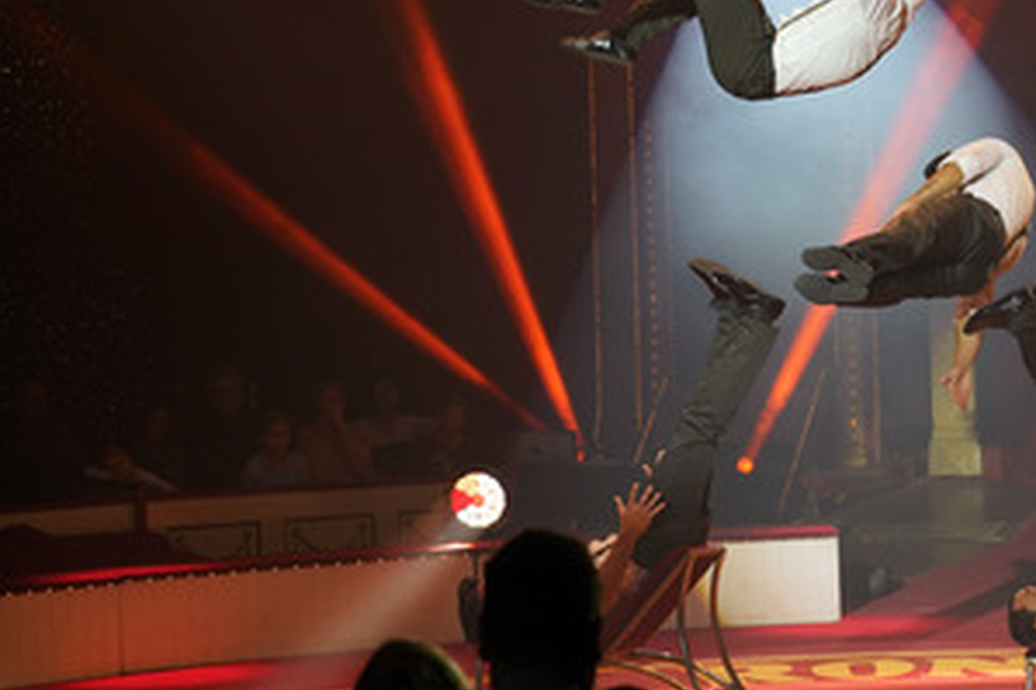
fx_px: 3250
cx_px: 767
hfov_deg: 18.0
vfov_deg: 12.1
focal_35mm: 113
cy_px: 205
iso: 1000
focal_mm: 75
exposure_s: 1/500
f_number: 5
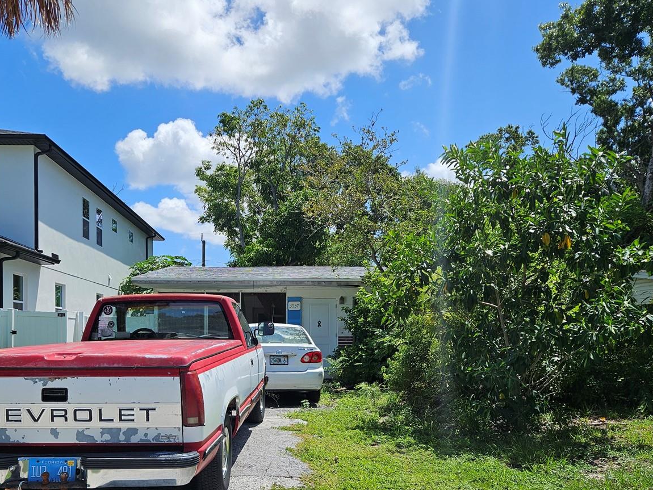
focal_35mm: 32
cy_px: 331
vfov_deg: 43.5
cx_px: 277
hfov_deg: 56.6
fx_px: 604
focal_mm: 5.4
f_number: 1.8
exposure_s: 1/2327
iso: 25
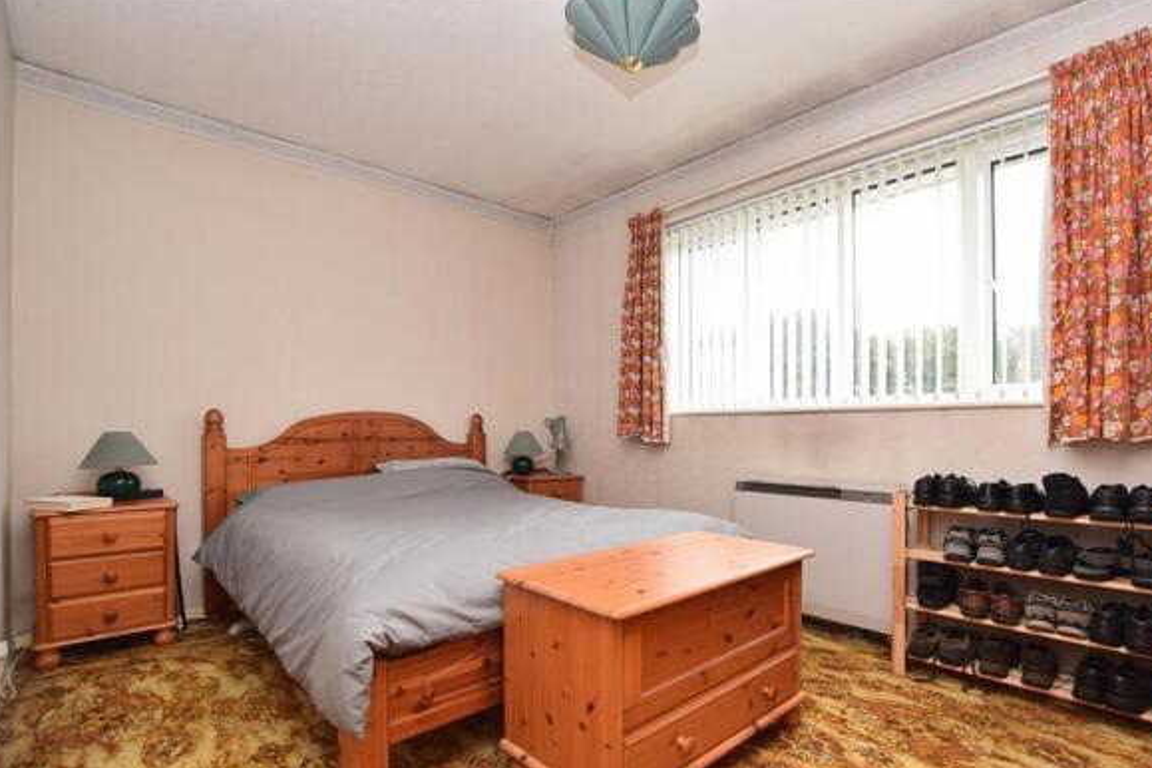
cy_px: 425
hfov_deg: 93.1
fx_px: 544
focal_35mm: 17
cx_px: 625
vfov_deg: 70.2
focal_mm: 10
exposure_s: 1/100
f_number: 5.6
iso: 320
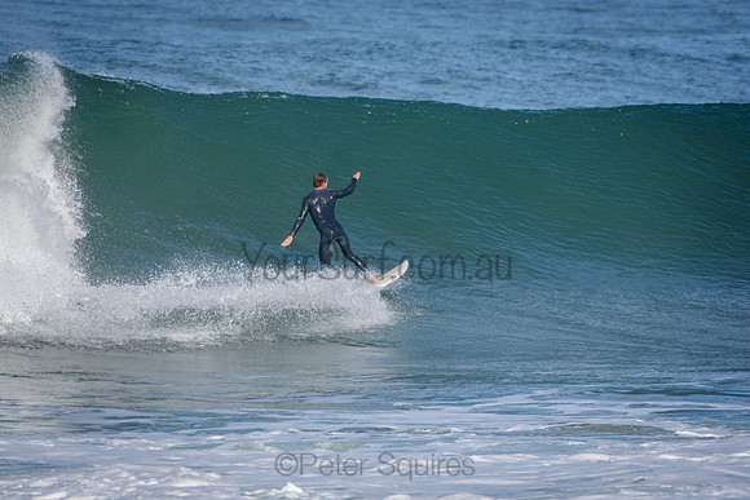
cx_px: 375
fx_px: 13127
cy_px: 250
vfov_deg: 2.2
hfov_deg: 3.3
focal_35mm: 630
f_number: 5.6
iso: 320
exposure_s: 1/2000
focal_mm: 420
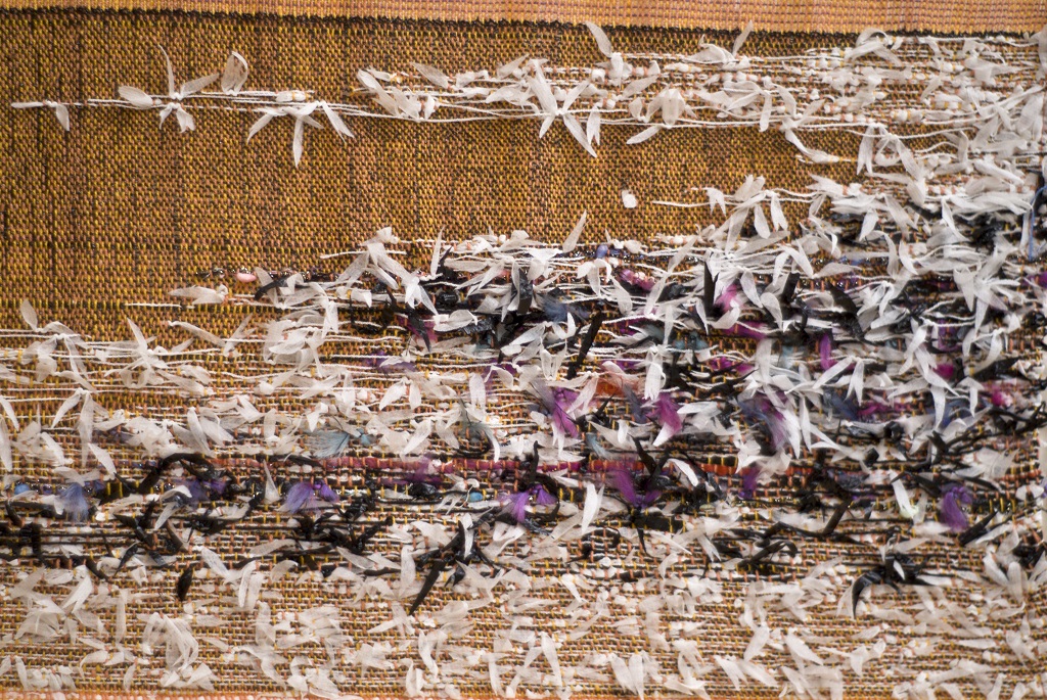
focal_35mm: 75
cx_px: 524
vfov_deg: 18.2
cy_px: 350
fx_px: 2183
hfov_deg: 27.0
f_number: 1.7
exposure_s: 1/40
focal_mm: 50
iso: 100
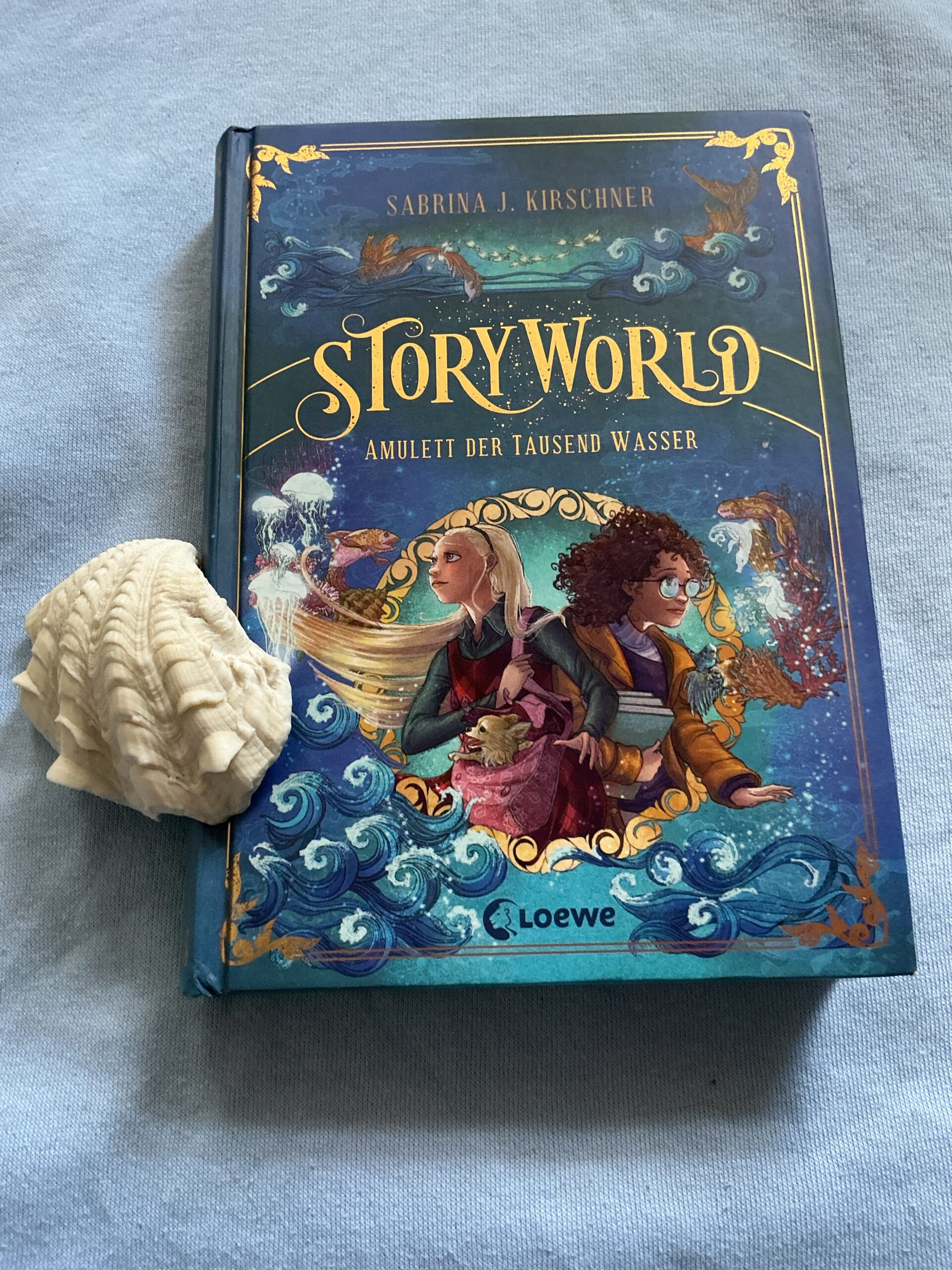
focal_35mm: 29
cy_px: 635
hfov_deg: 48.2
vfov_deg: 61.7
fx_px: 1063
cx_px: 476
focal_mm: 3
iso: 160
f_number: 1.8
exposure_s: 1/60
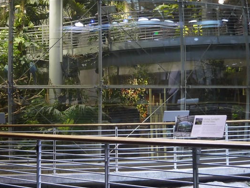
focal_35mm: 64
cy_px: 35
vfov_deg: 22.6
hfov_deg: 30.2
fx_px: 462
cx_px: 100
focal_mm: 14
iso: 500
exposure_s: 1/125
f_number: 3.5
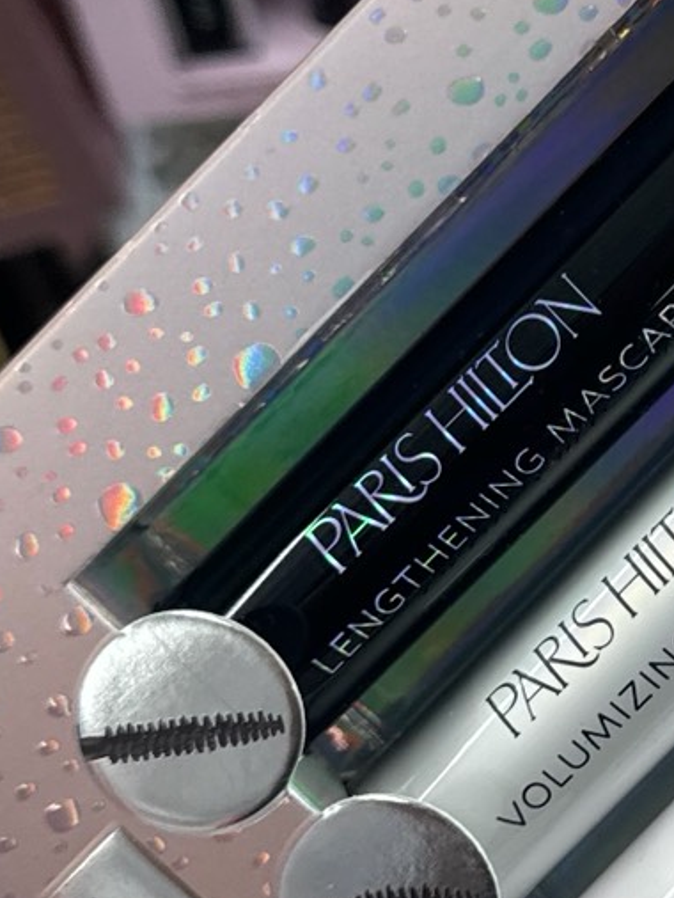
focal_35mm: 91
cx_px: 864
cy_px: 300
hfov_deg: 15.5
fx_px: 2360
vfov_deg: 21.4
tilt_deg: -50.7
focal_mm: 6.76
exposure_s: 1/121
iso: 125
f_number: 1.78
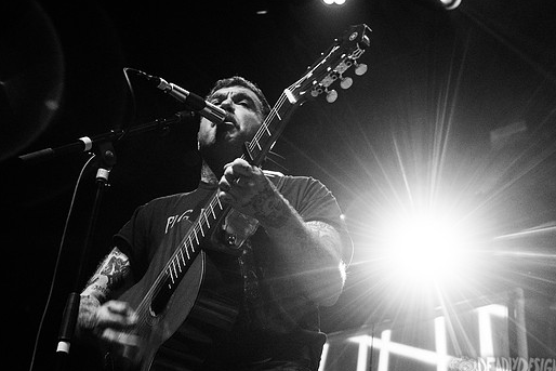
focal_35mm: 61
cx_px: 237
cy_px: 178
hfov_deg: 32.8
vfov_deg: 22.3
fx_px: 942
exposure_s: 1/125
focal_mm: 50
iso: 6400
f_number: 4
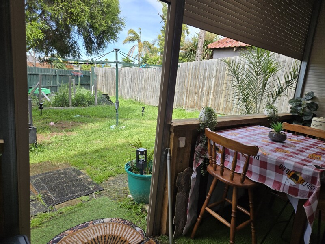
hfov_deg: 73.9
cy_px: 122
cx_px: 162
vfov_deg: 58.9
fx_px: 216
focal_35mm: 23
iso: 80
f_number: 1.8
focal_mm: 5.4
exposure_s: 1/2391
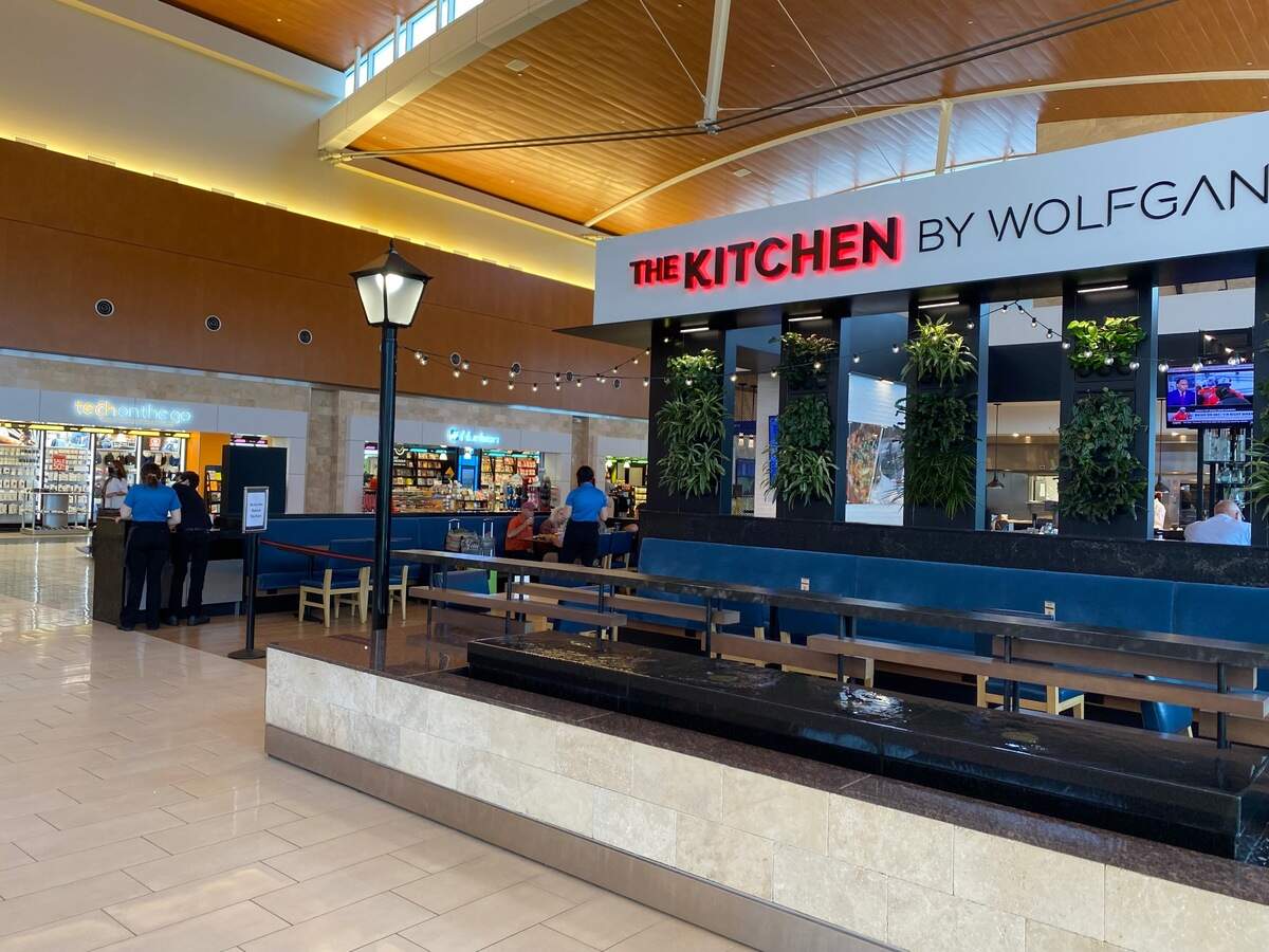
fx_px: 953
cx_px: 634
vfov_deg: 53.1
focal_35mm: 26
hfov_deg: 67.3
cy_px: 476
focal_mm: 4.25
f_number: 1.8
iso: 80
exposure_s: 1/60
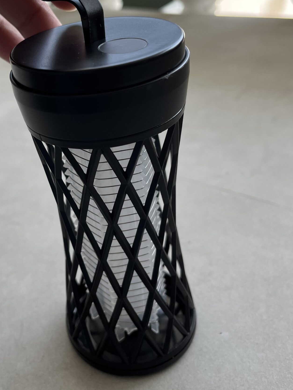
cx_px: 86
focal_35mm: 40
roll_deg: +10.3
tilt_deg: -29.9
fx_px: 451
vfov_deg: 46.5
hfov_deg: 35.4
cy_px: 153
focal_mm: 5.1
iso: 50
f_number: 1.6
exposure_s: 1/628
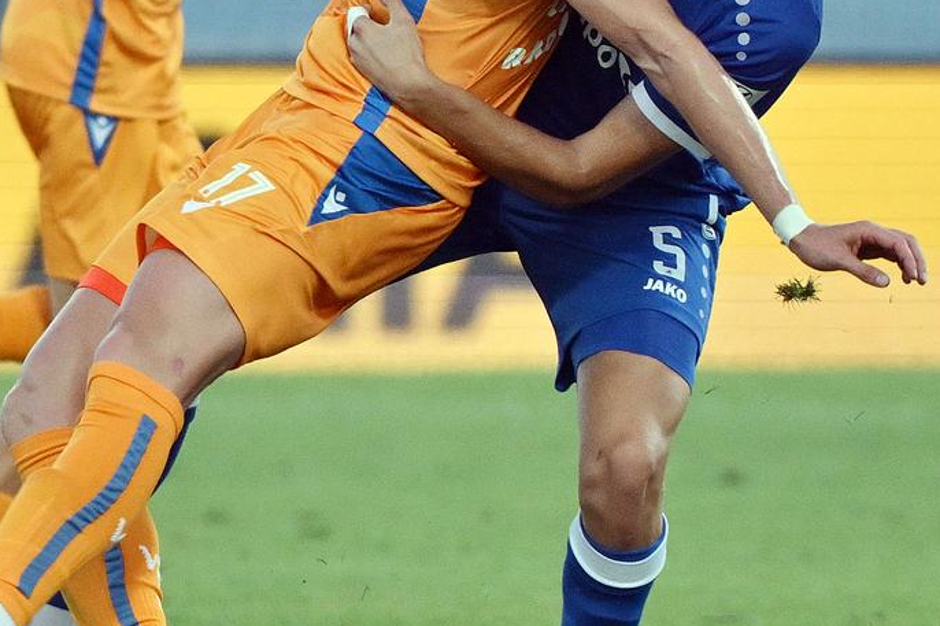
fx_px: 25581
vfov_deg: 1.4
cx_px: 122
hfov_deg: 2.1
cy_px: 121
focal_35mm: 980
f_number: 4.5
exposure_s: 1/1250
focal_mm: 280
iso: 1100
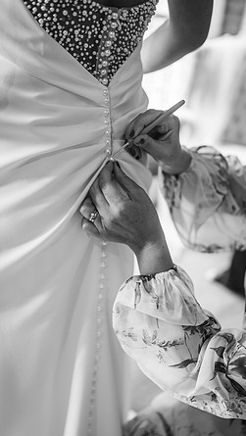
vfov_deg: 54.0
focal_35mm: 37
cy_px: 219
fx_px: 428
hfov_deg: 32.0
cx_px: 115
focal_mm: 35
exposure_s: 1/200
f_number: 2
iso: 400
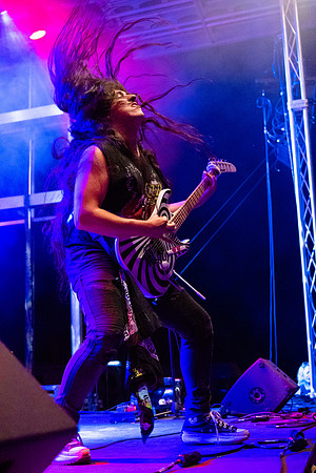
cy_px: 236
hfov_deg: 29.9
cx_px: 158
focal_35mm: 45
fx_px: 592
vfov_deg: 43.6
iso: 4000
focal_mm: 30.5
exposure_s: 1/500
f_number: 2.8
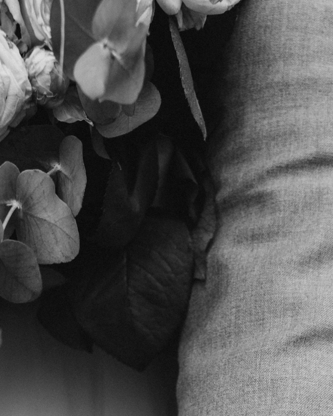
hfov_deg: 17.9
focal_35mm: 86
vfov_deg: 18.8
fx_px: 1059
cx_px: 147
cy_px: 673
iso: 400
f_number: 4.5
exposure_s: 1/200
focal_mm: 28
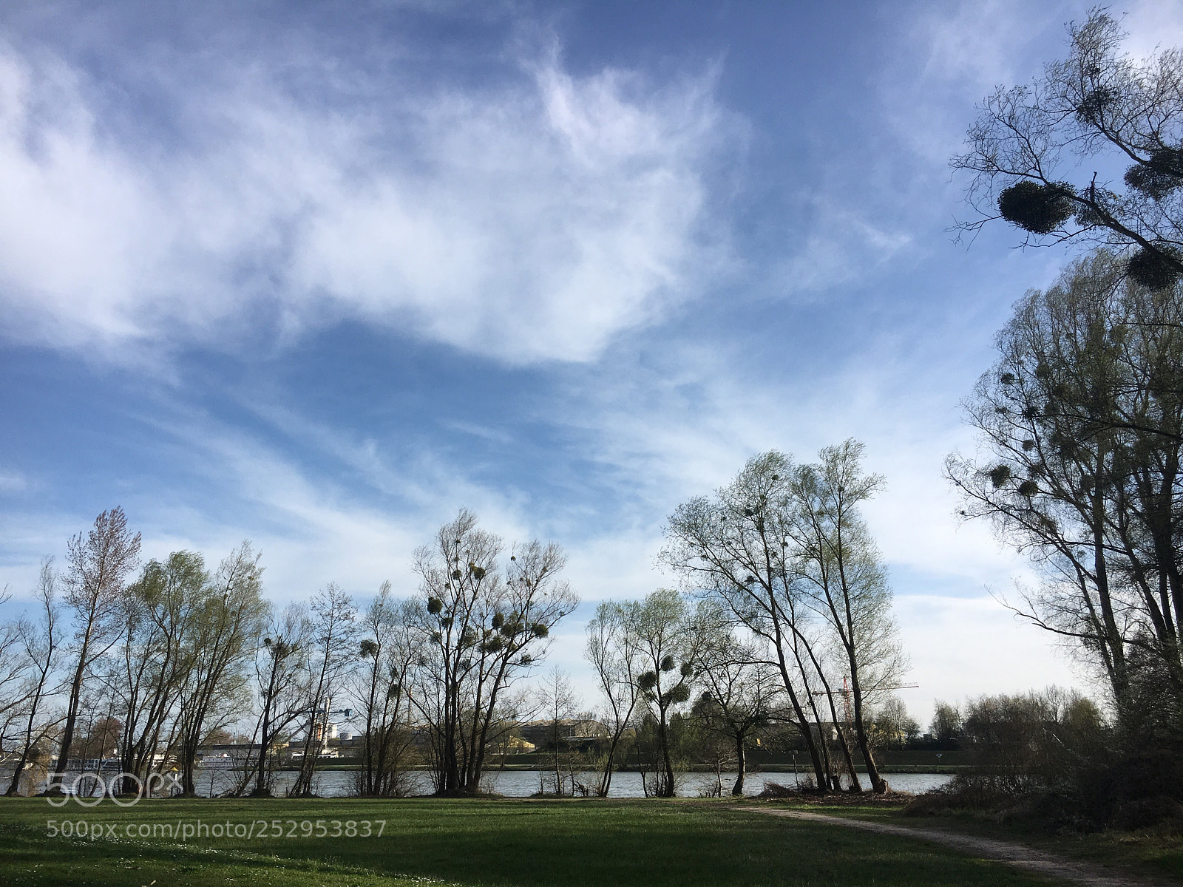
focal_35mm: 29
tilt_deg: +16.4
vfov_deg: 48.2
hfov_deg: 61.7
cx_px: 592
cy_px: 444
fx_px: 991
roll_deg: +0.1
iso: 25
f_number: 2.2
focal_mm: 4.15
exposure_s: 1/2331
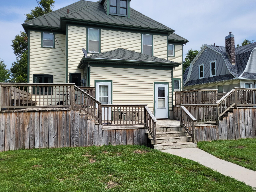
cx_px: 128
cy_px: 96
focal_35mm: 28
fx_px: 207
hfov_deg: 63.4
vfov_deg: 49.7
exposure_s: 1/2664
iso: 40
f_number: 1.8
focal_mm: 5.4
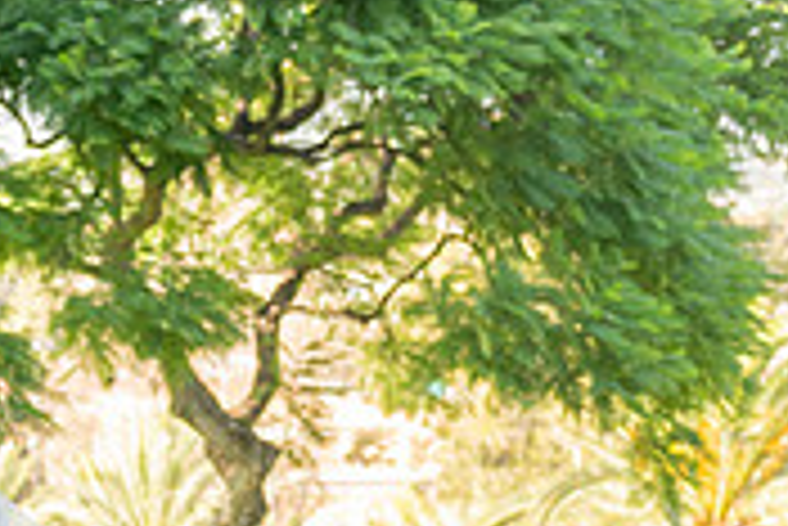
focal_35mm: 146
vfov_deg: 9.0
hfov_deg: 13.4
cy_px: 944
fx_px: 3198
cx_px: -293
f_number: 3.5
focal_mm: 40
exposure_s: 1/200
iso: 200
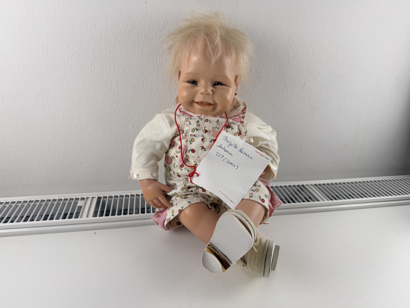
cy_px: 154
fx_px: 284
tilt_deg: -23.1
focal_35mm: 24
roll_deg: -2.5
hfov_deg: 71.6
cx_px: 205
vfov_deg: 56.8
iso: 80
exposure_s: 1/356
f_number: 1.78
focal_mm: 6.76
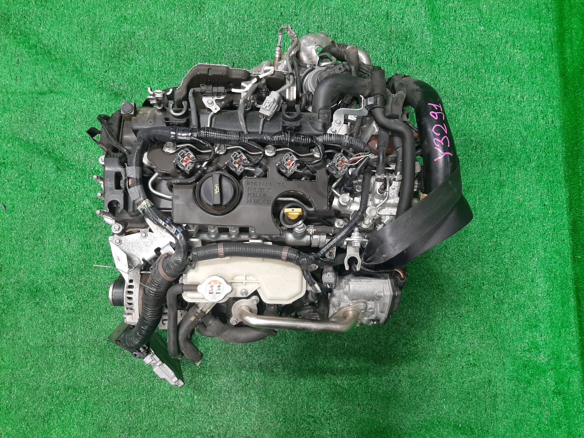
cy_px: 219
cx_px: 292
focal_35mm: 26
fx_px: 439
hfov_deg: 67.3
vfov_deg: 53.1
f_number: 1.7
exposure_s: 1/50
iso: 141
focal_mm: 3.93
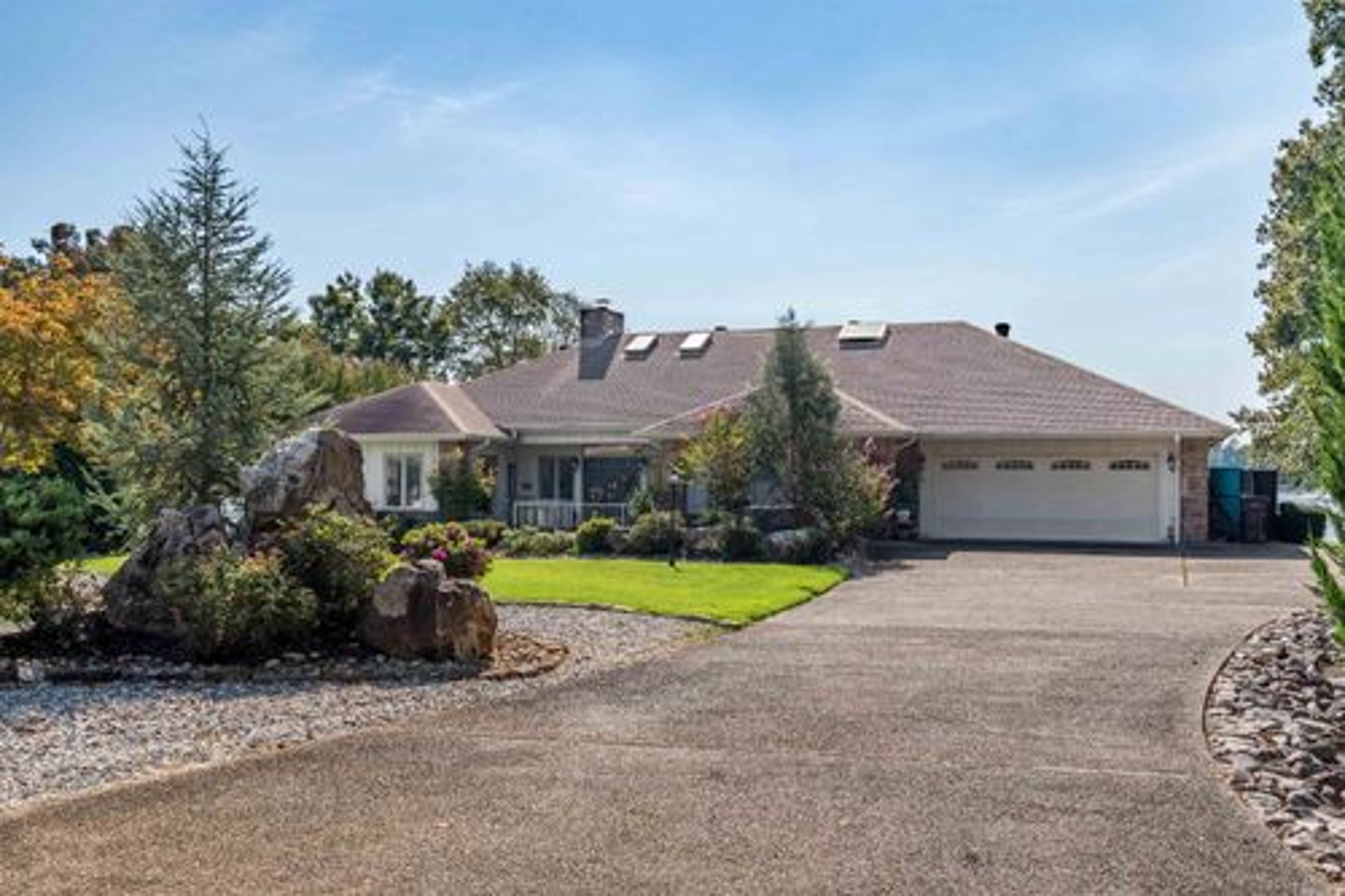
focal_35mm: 35
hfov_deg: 54.5
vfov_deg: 37.8
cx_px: 672
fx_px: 1307
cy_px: 448
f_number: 11
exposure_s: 1/1600
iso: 125
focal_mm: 35
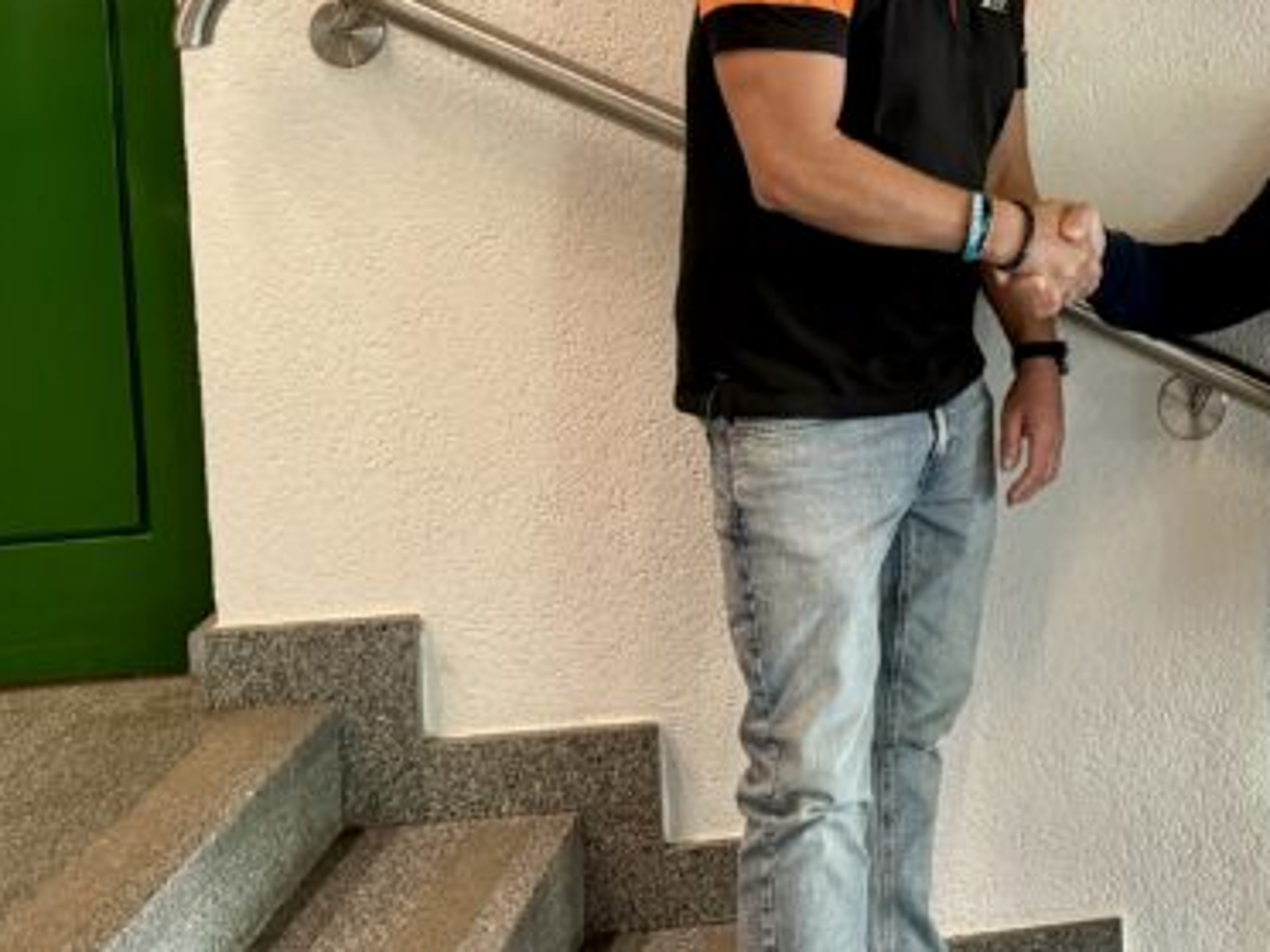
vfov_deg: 21.0
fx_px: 2421
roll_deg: +2.1
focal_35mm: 66
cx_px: 1403
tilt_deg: -1.9
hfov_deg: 26.9
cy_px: -133
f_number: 1.78
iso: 250
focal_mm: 6.76
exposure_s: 1/50
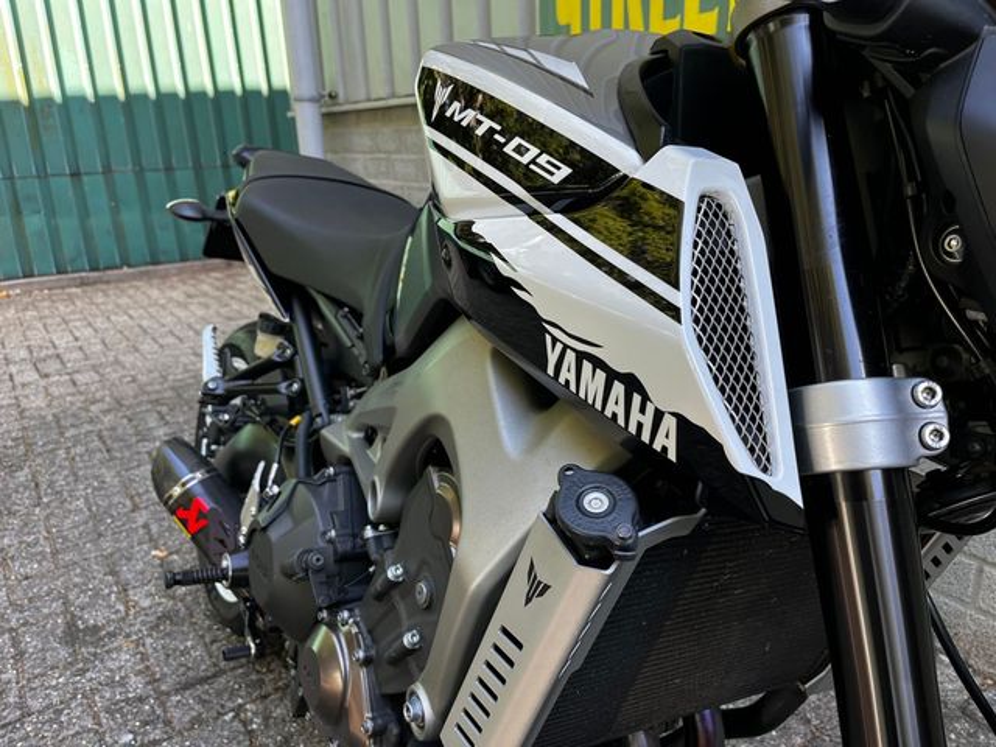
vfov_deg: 53.1
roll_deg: +3.2
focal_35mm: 26
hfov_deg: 67.3
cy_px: 374
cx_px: 498
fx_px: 748
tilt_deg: -17.3
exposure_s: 1/122
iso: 40
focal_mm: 5.1
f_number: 1.6
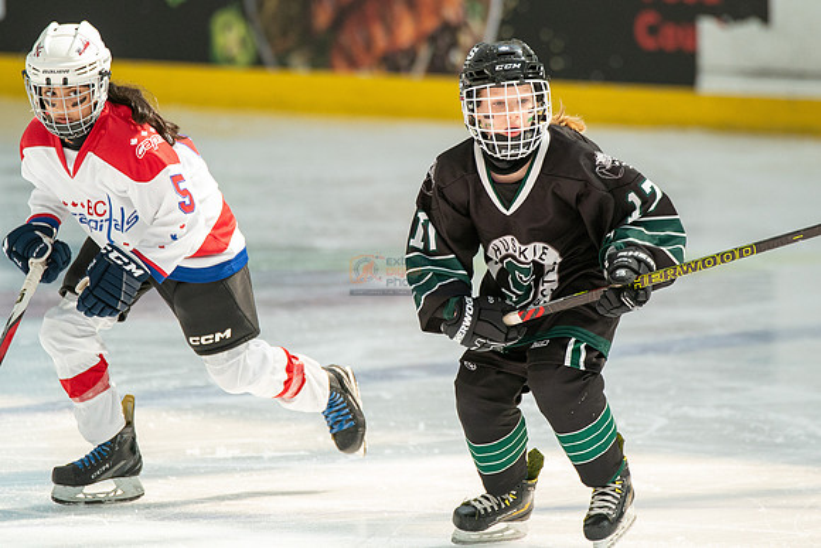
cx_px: 405
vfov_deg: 3.2
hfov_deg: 4.8
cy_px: 243
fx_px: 9824
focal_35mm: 431
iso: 1600
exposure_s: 1/2500
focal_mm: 300
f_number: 3.5
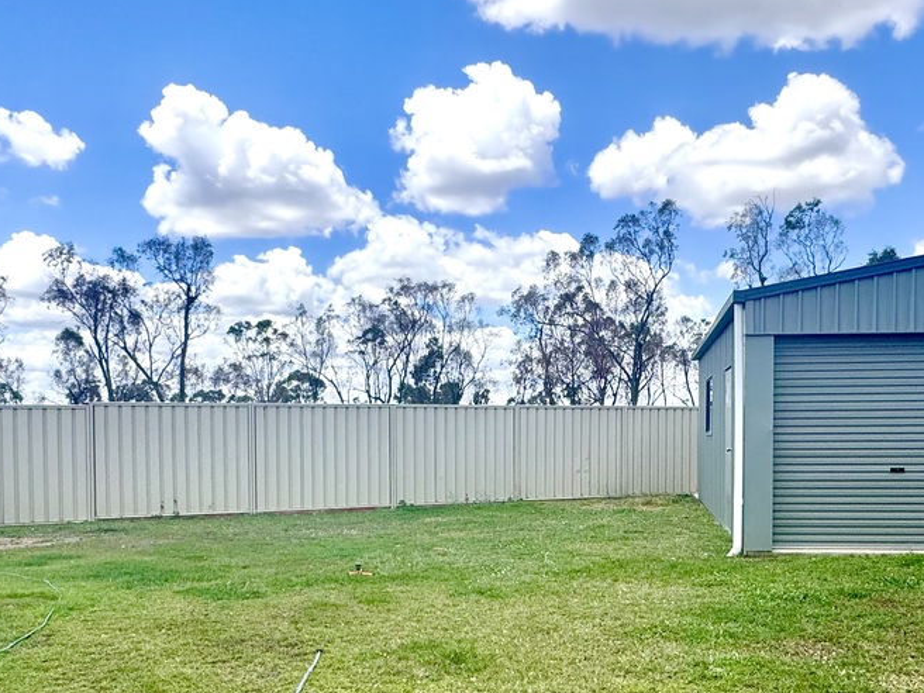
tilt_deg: -1.0
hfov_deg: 56.3
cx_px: 565
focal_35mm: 32
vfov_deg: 43.5
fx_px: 854
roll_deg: +0.2
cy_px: 461
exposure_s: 1/1709
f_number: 2.2
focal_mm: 2.22
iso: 50
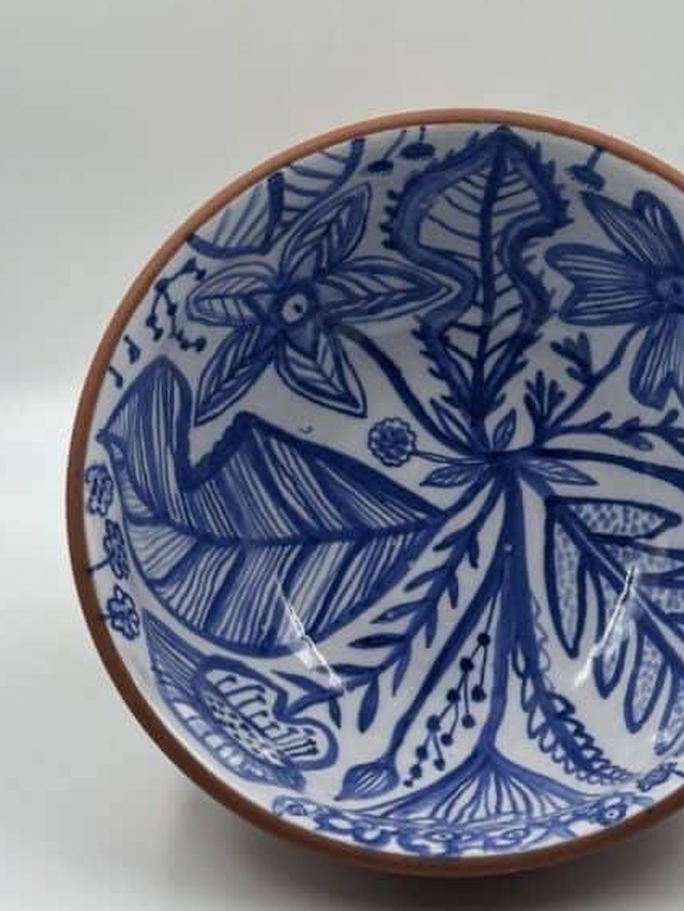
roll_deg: -1.3
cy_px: 480
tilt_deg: -26.9
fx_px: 1791
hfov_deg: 21.5
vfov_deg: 28.5
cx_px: 452
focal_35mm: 68
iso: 64
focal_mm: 6.86
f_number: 1.78
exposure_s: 1/345
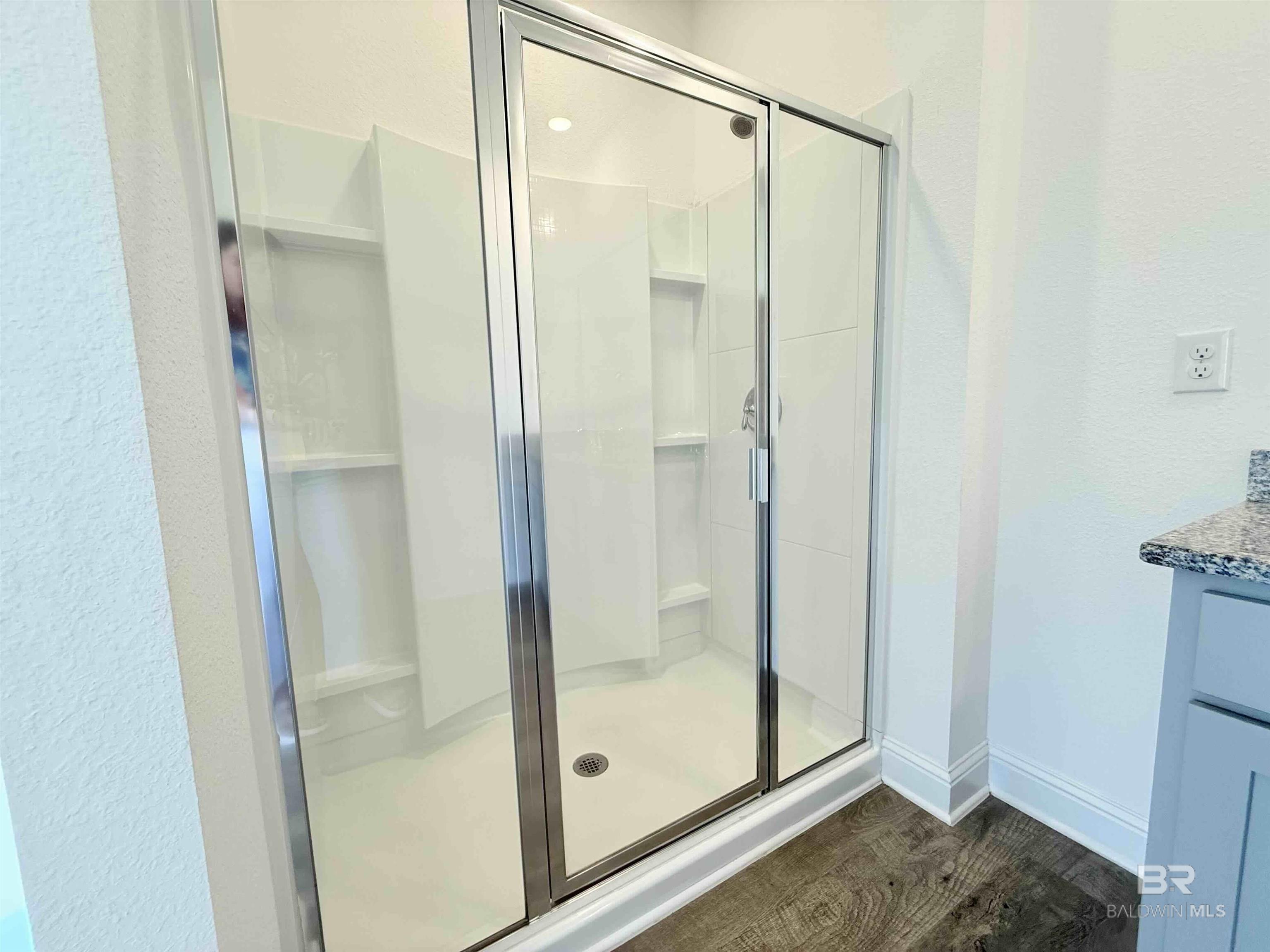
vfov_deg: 85.7
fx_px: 514
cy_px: 476
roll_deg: +1.8
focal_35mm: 14
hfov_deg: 102.1
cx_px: 635
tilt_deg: -5.7
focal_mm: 2.22
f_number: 2.2
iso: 125
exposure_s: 1/120
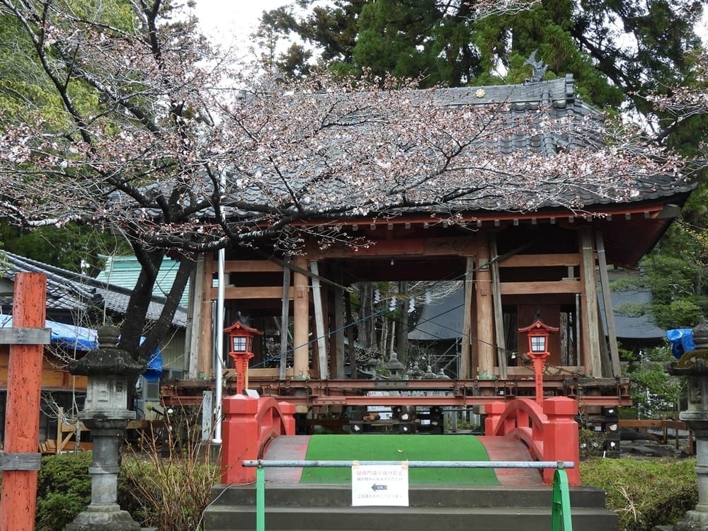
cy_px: 266
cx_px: 354
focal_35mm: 50
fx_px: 1023
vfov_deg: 29.1
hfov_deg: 38.2
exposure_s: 1/160
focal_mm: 8.9
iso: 100
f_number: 3.5
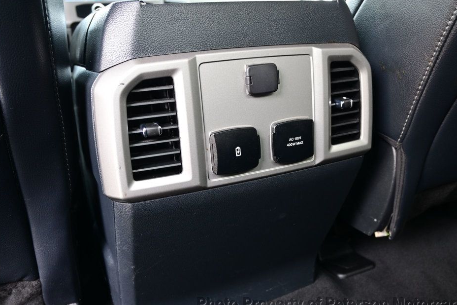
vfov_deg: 40.8
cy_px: 150
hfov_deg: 58.3
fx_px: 410
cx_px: 237
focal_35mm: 32
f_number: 3.8
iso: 450
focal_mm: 19.5
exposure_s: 1/30
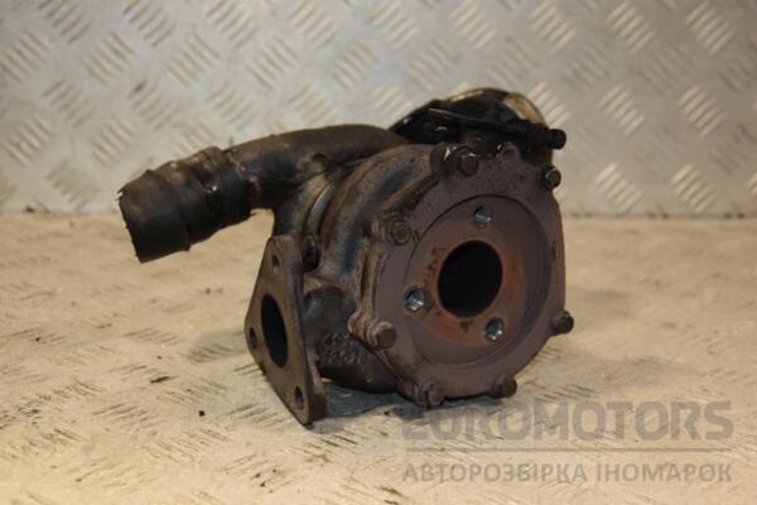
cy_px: 252
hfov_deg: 31.9
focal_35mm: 63
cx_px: 378
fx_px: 1325
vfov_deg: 21.6
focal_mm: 42
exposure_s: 1/200
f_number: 5
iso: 800
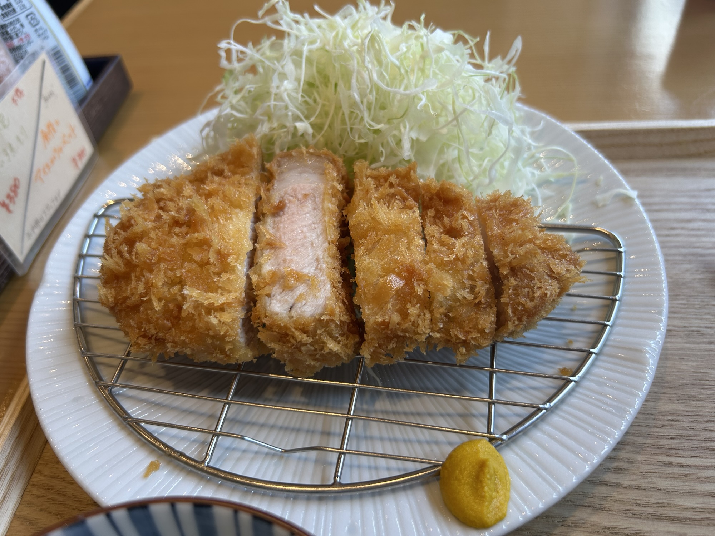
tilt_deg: -47.5
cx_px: 358
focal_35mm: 26
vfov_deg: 53.1
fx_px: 537
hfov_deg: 67.3
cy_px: 268
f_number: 1.5
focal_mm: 5.7
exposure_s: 1/100
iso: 32
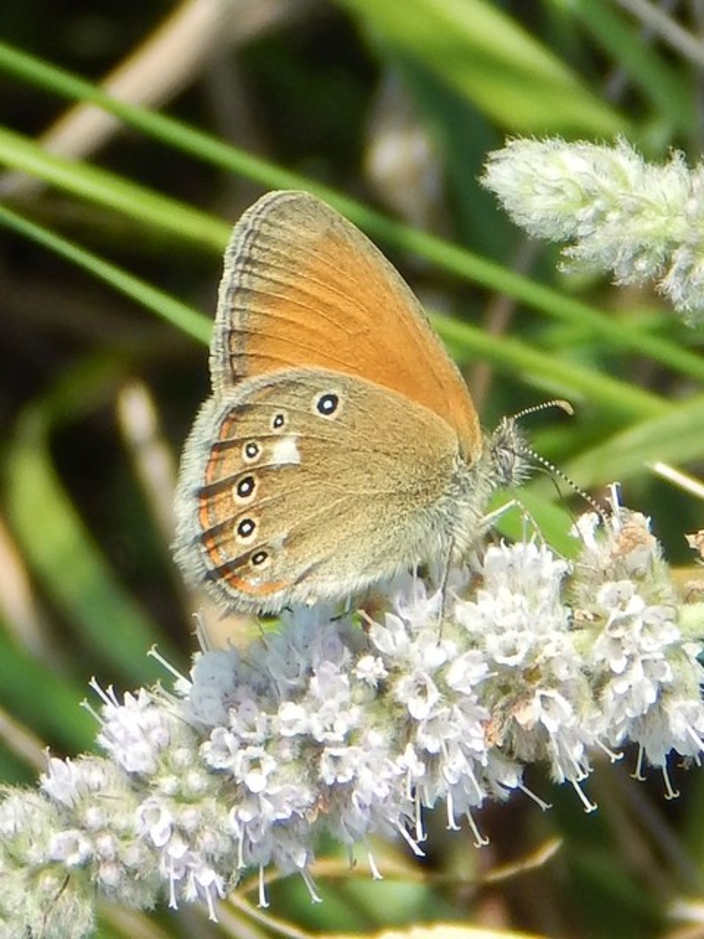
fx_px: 8542
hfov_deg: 4.7
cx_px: 352
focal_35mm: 315
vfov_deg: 6.3
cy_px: 470
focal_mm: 56.5
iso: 125
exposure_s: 1/250
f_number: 5.7
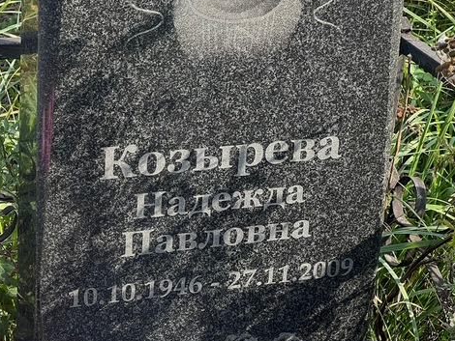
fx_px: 1723
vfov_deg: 11.3
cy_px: 213
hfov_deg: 15.0
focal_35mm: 131
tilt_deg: -25.7
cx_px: 174
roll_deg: -2.2
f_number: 2.8
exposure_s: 1/121
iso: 32
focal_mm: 9
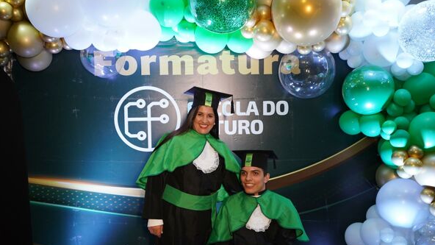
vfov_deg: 34.6
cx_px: 220
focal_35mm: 34
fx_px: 392
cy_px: 142
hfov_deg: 58.0
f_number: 4
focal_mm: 32
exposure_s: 1/125
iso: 1600
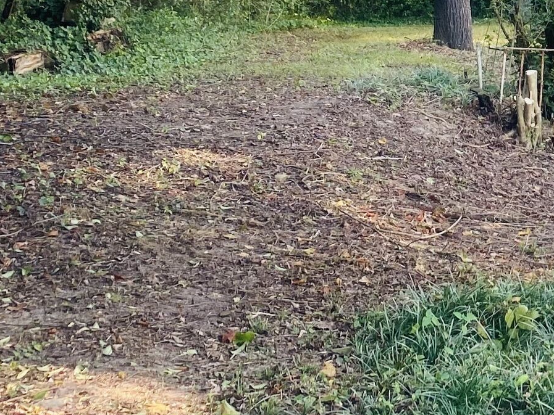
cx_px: 758
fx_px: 1425
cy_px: 18
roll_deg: +1.8
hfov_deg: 19.9
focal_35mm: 89
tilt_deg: -2.3
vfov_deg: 16.3
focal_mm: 4.25
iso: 40
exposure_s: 1/122
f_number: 1.8
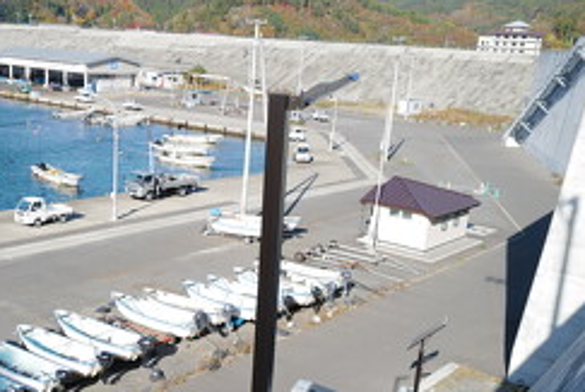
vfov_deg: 29.1
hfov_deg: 42.4
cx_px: 224
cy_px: 271
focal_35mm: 46
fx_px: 749
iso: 100
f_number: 4.5
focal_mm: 28
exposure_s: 1/400
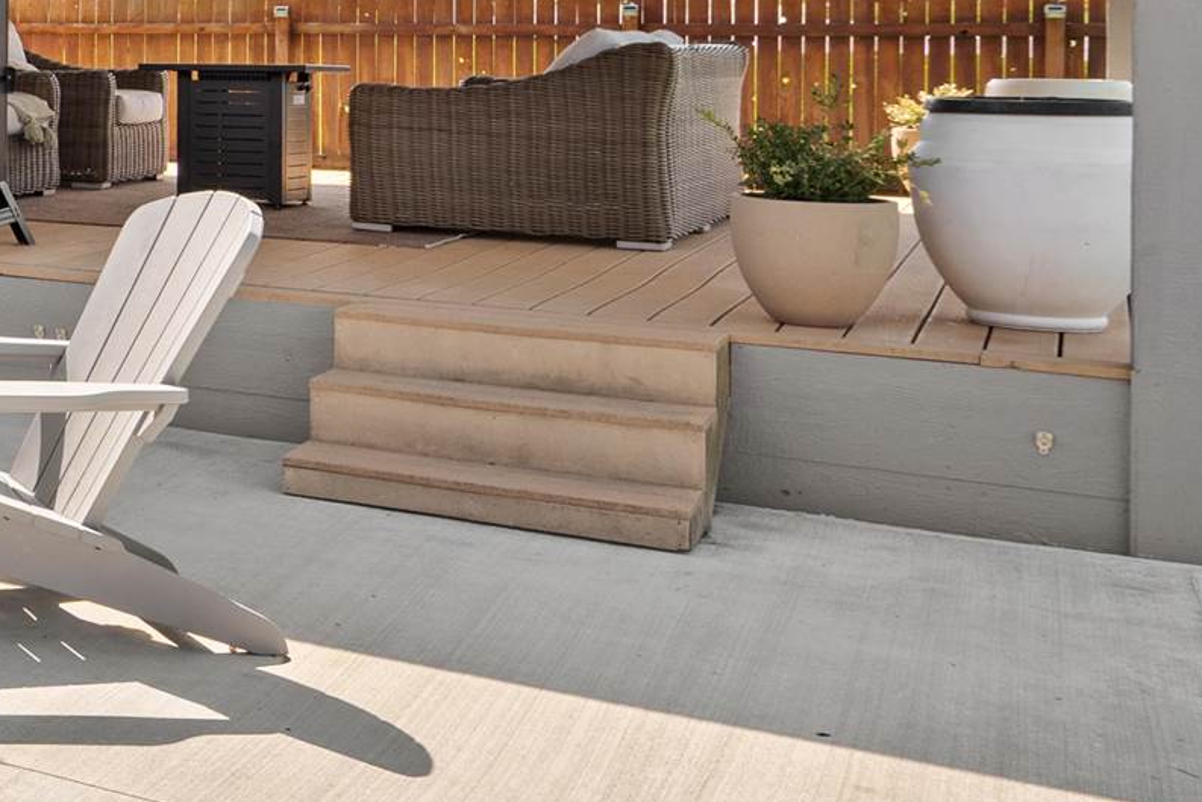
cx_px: -790
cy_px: 21
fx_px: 2070
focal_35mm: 62
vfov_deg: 21.2
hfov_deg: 23.0
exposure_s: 1/125
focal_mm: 16
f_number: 8
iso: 100
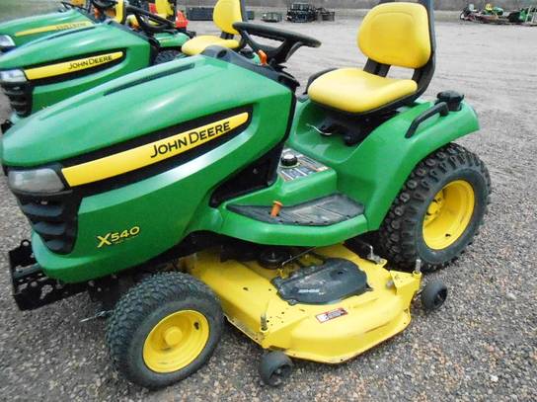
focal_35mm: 26
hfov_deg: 67.3
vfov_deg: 53.0
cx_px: 268
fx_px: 403
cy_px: 201
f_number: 11.5
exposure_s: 1/1000
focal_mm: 4.6
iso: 1600
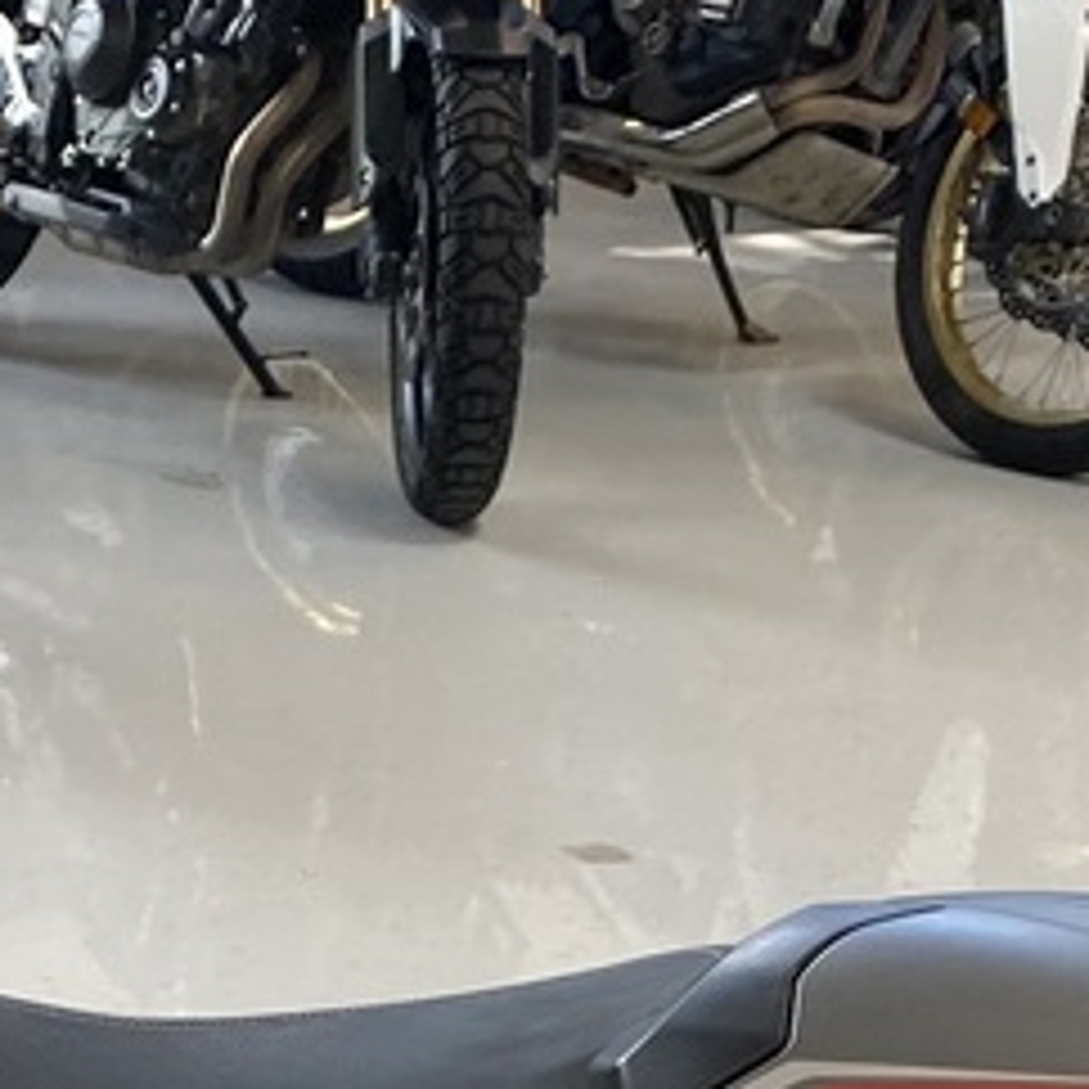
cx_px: 225
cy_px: 1786
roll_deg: -3.3
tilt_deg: -23.9
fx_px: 4876
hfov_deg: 12.7
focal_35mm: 137
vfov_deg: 12.0
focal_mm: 4.25
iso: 64
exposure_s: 1/100
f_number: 1.8
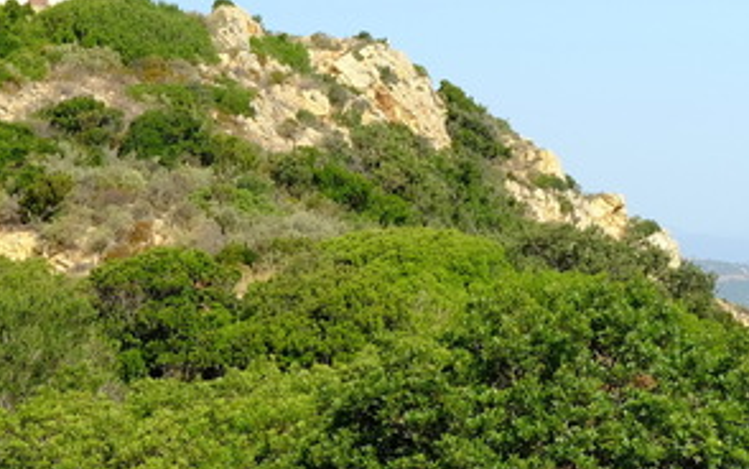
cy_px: 284
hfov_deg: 21.4
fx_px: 1981
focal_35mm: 97
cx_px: 464
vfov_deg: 13.5
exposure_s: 1/120
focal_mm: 23
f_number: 8
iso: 200
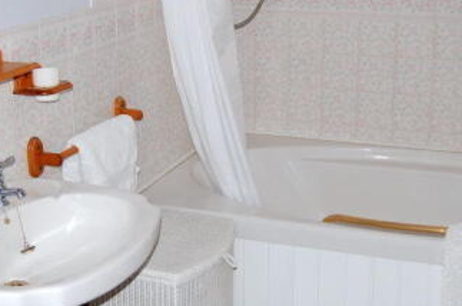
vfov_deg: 22.2
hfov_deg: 32.9
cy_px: 142
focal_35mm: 61
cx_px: 199
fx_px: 781
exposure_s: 1/60
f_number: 3.8
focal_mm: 20
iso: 200
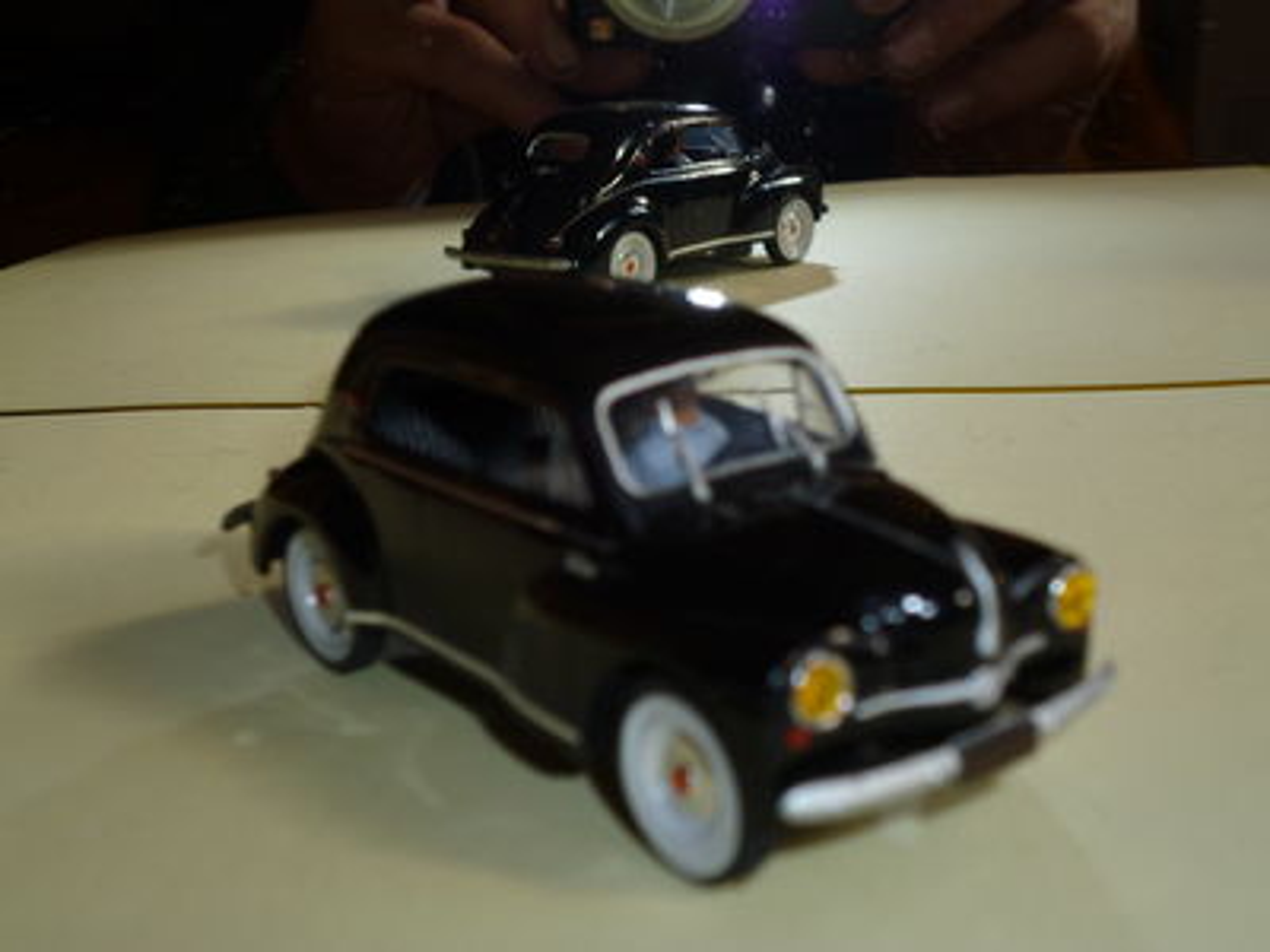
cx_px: 635
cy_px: 476
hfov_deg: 39.7
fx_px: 1761
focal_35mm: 48
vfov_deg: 30.3
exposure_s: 1/60
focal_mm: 8.6
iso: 100
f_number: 4
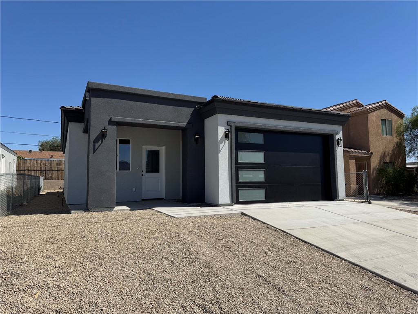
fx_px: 290
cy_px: 157
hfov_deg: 71.6
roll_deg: +0.6
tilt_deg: +4.3
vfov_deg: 56.8
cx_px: 209
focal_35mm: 24
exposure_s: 1/6410
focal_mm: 6.76
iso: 80
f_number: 1.78
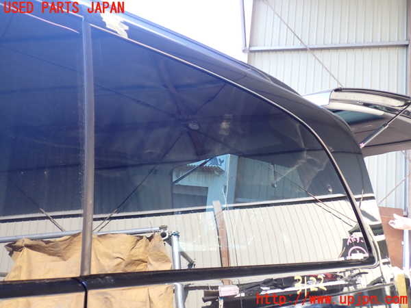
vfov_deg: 46.8
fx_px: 356
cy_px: 154
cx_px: 206
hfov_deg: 60.0
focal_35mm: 30
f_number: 2.3
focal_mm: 5.4
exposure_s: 1/80
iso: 100
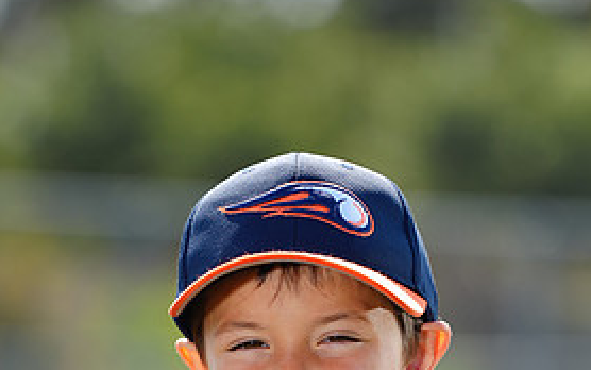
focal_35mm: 425
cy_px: 551
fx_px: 6848
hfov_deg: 4.9
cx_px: 307
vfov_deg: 3.1
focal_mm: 200
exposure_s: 1/250
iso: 50
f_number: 4
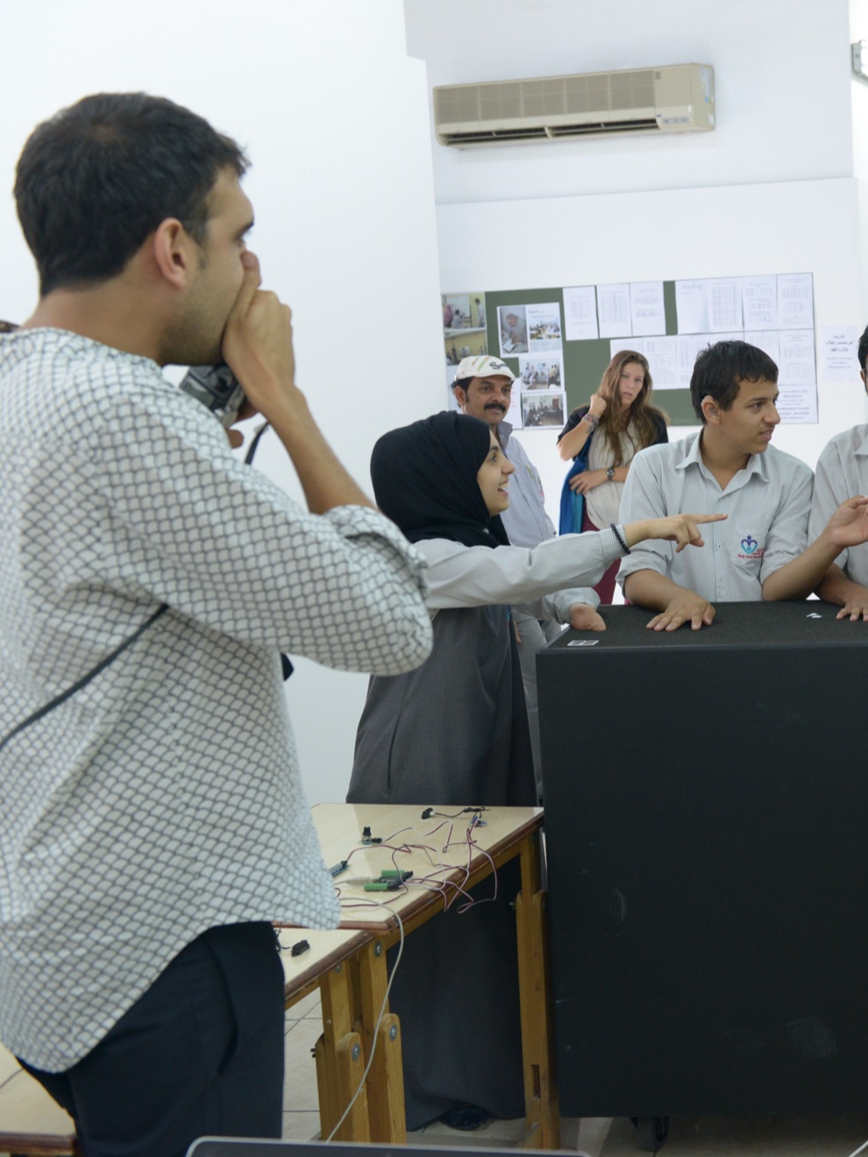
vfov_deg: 37.5
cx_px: 857
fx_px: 1705
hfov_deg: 27.1
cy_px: 579
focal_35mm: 51
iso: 1250
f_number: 5
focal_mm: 35
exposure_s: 1/60
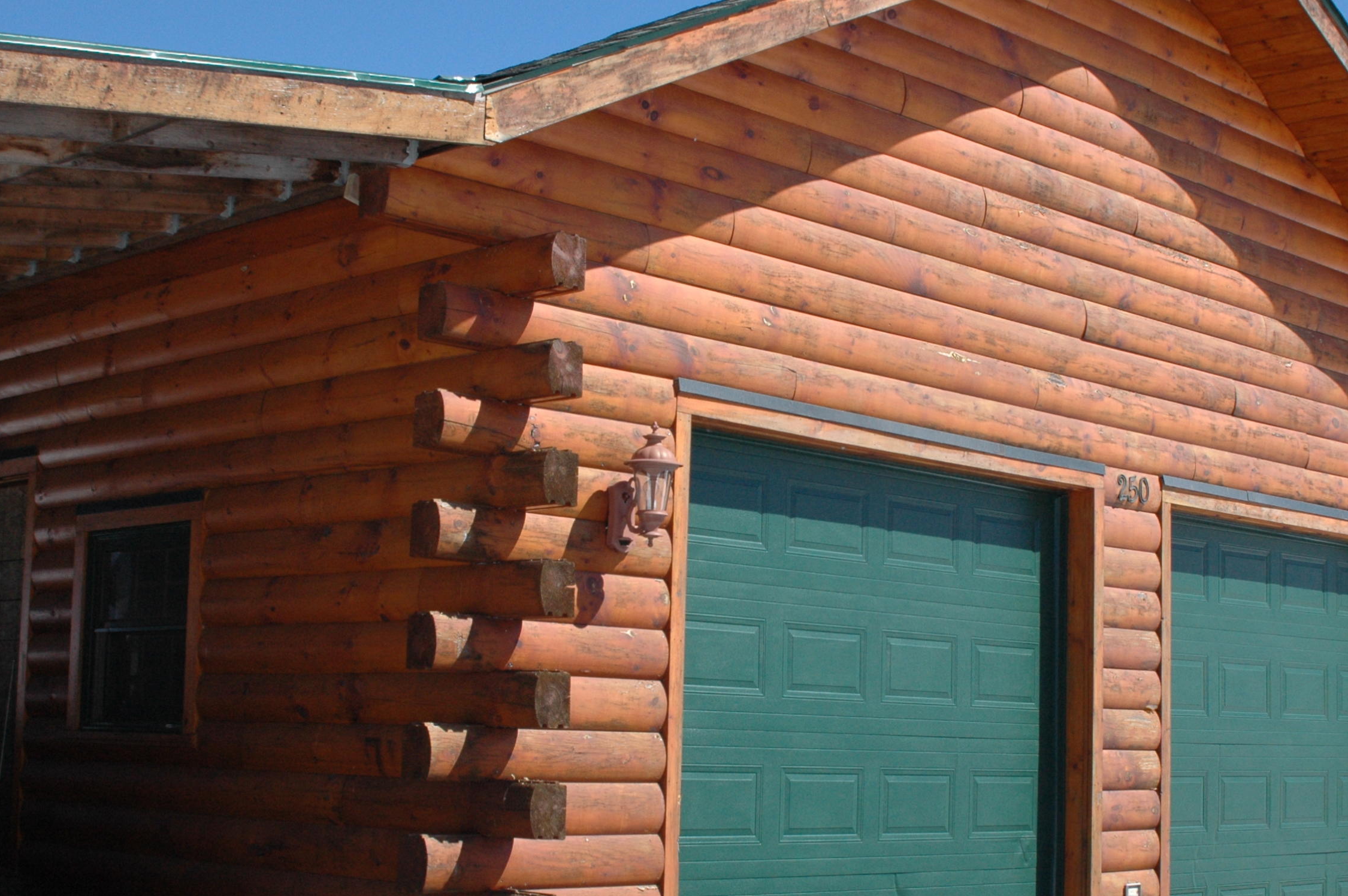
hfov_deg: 35.6
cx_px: 742
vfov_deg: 24.1
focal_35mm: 56
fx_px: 2095
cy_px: 516
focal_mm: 28
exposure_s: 1/400
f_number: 10
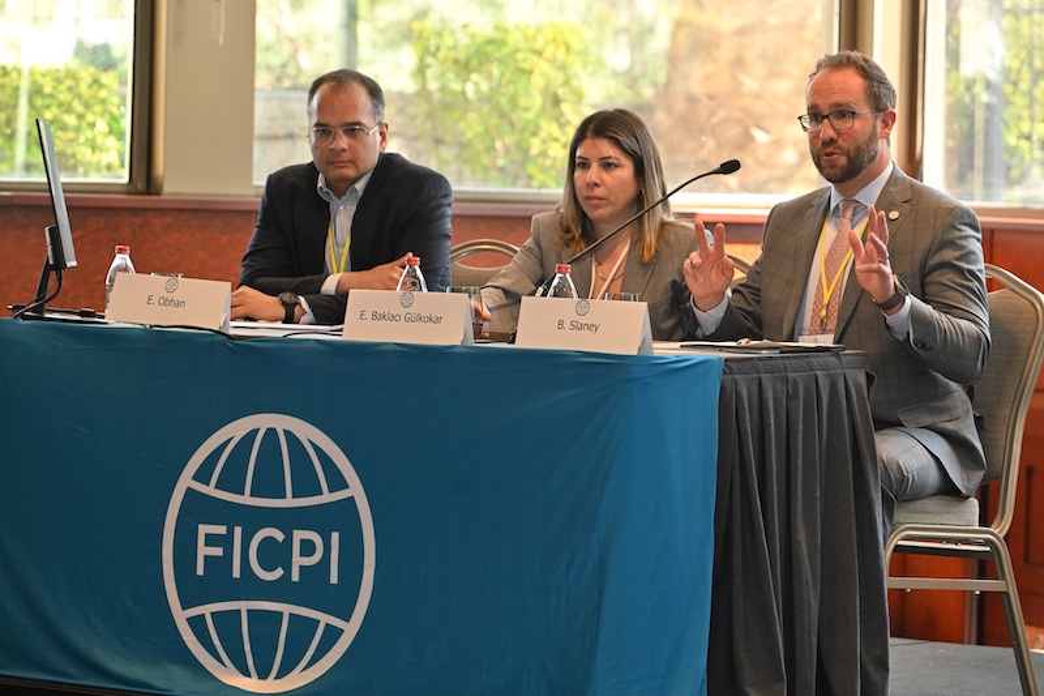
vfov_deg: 7.6
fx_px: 5219
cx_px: 522
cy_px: 348
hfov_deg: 11.4
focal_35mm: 180
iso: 2000
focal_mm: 180
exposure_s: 1/200
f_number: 5
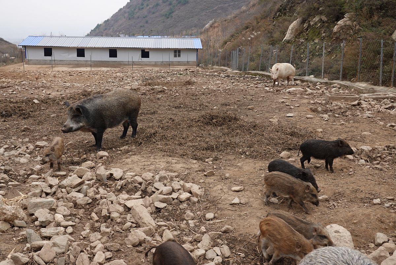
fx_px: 506
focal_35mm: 46
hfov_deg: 42.7
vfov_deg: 29.3
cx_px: 198
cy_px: 132
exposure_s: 1/100
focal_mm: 16.86
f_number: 4
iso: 100
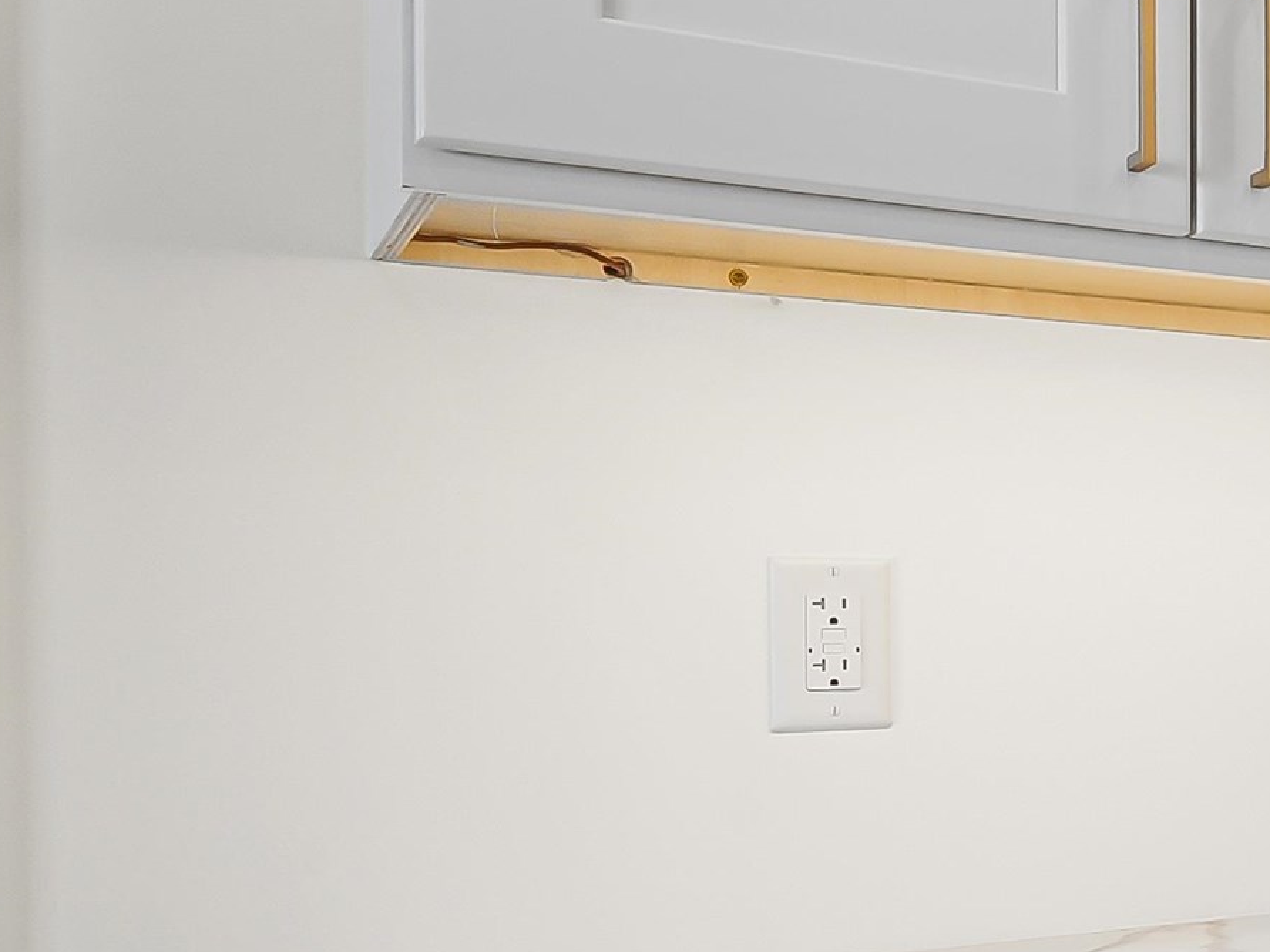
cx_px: 2054
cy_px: 596
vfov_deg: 27.4
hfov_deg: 24.6
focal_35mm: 53
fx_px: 1944
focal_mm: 16
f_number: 10
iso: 2000
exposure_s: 1/10
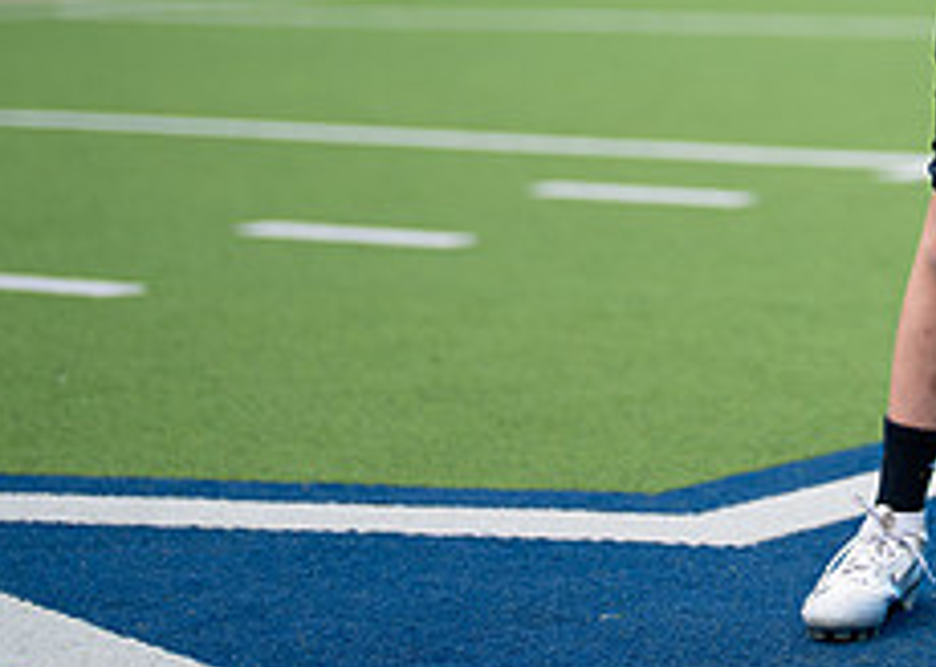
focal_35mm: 151
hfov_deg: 13.0
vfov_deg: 9.4
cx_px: 1137
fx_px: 4012
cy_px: -139
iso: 100
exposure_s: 1/1600
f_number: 1.2
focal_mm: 50
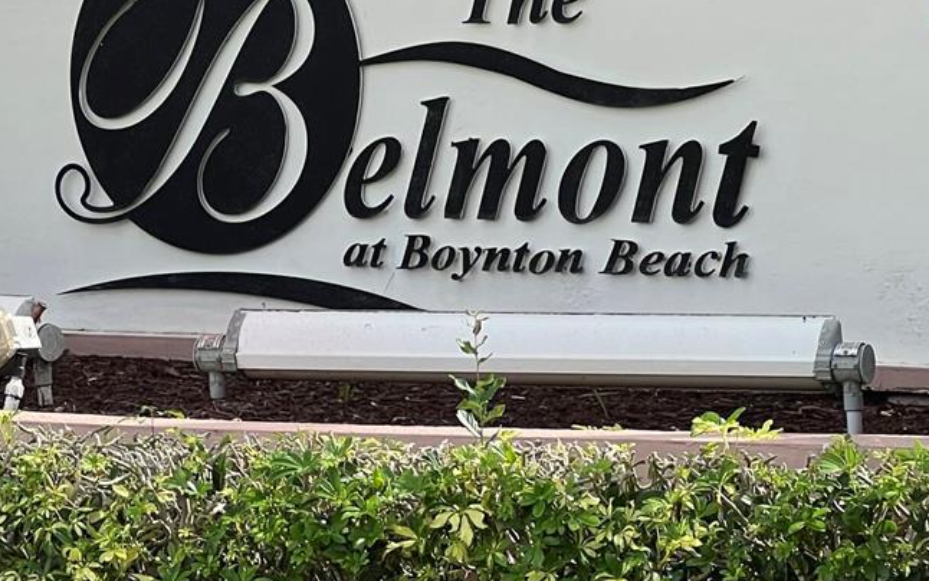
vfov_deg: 6.5
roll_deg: -0.1
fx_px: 5115
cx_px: 272
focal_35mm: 202
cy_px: 6
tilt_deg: +0.7
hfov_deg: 10.4
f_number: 2.8
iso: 32
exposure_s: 1/371
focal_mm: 9
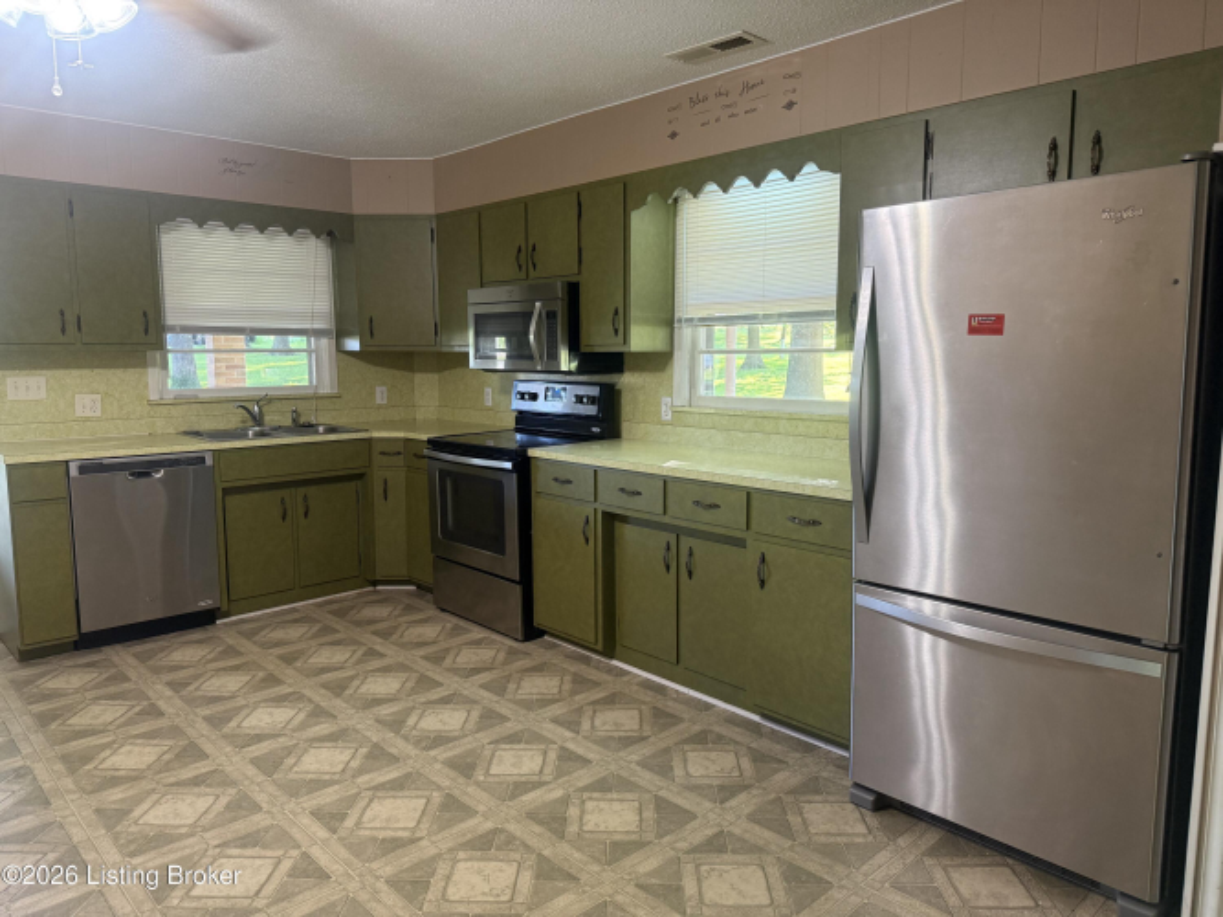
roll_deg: +0.3
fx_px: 848
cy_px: 458
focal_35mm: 24
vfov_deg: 56.8
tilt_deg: -7.1
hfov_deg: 71.6
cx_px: 612
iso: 200
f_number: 1.78
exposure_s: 1/60
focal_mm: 6.76
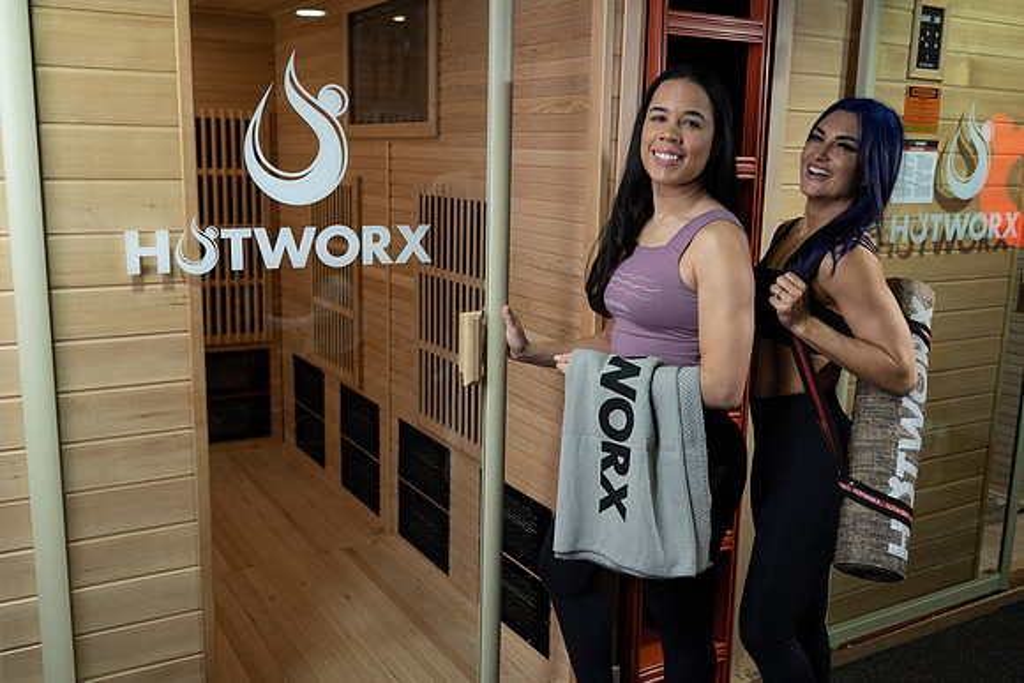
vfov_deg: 37.9
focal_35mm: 35
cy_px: 342
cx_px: 512
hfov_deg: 54.4
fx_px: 996
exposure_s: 1/125
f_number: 2.8
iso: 200
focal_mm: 35
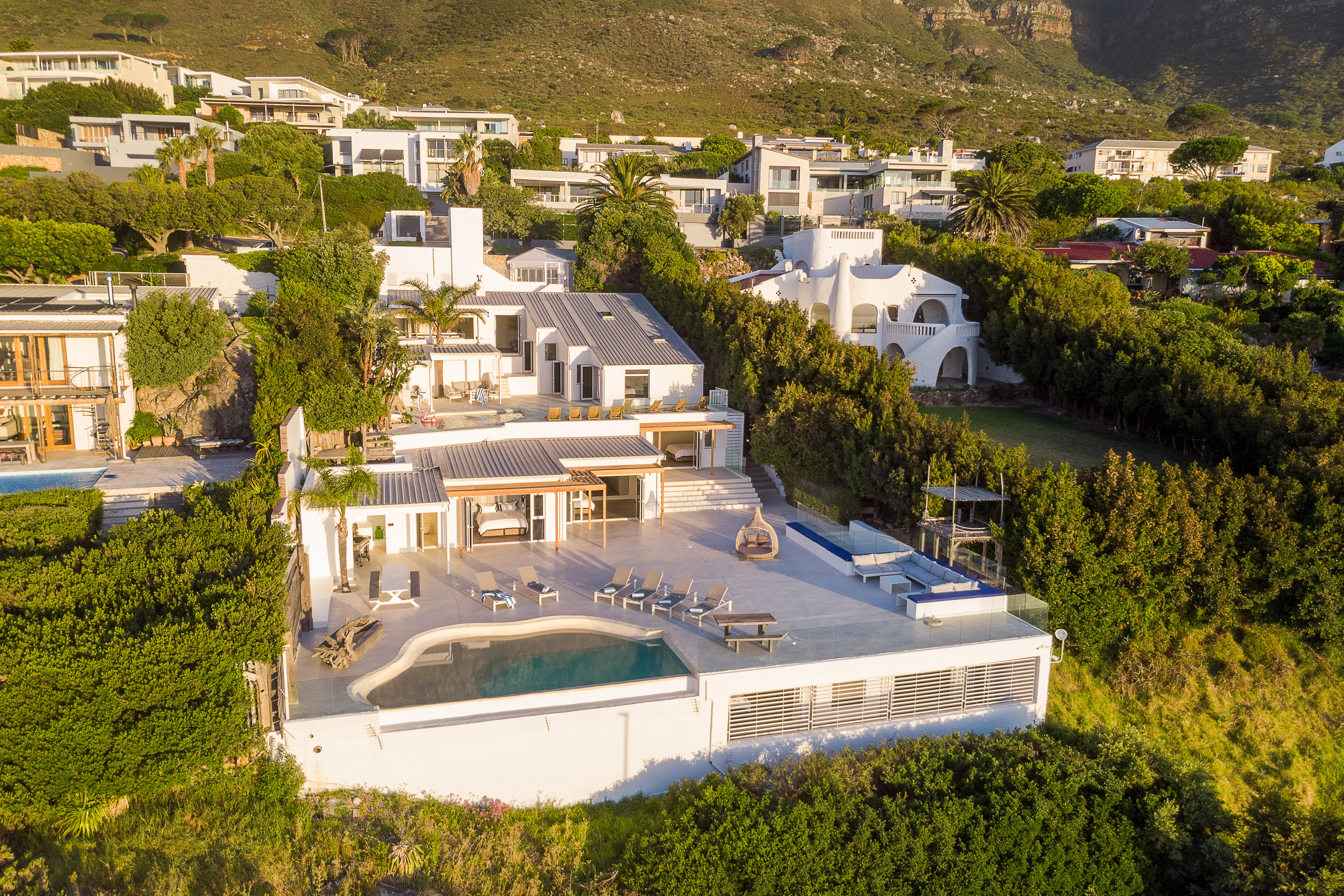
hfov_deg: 71.5
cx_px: 673
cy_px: 454
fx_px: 933
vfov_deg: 51.3
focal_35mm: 25
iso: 100
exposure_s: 1/400
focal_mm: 4.5
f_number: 2.8
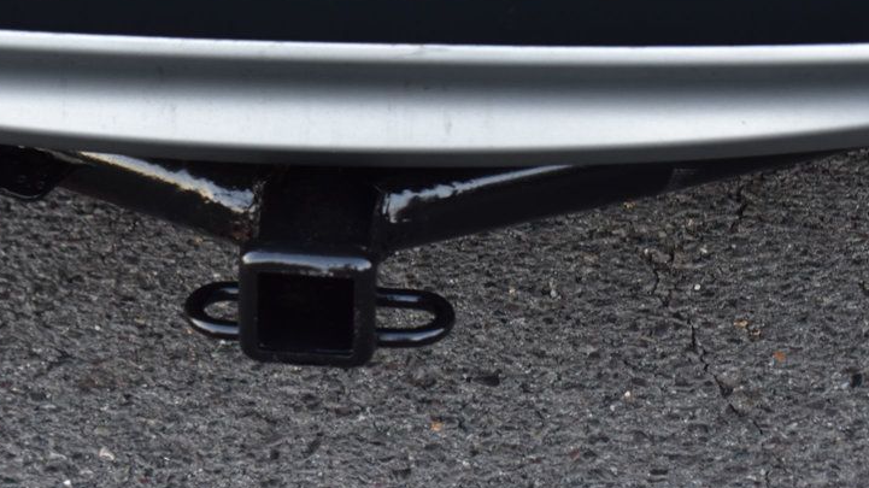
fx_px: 2827
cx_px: 368
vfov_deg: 9.9
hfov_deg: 17.5
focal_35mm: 123
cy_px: 316
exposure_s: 1/15
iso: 450
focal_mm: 55
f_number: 6.3
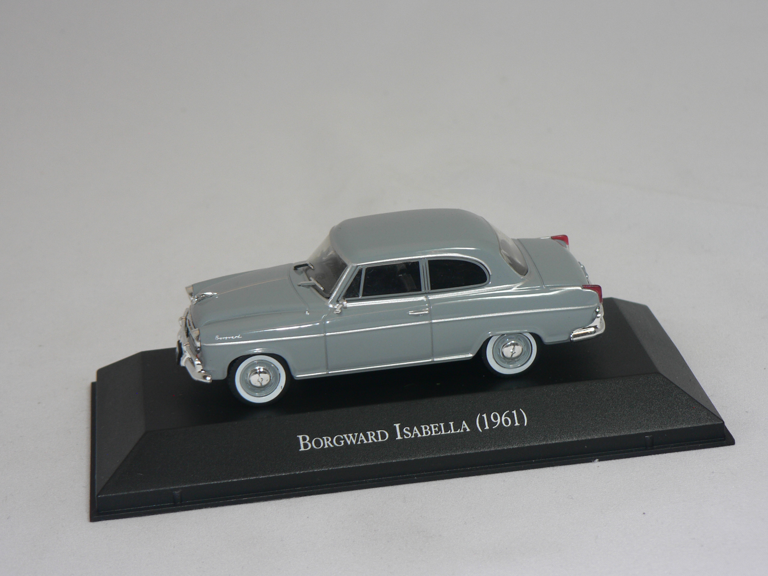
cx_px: 384
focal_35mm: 89
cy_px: 288
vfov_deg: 16.6
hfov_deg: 22.0
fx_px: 1975
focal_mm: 14.9
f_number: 3.2
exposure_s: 1/60
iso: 80
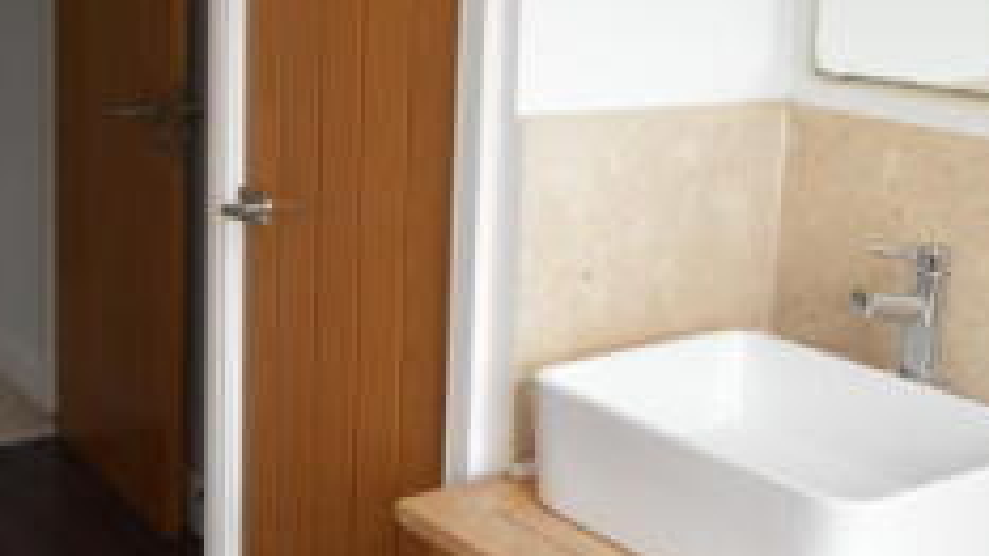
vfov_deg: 20.7
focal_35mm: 57
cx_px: 340
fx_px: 1507
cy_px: 132
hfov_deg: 36.0
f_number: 5.6
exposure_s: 1/125
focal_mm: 13
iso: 360
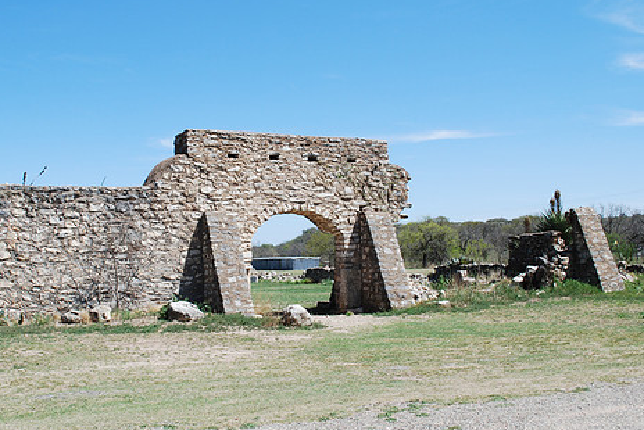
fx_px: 805
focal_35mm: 45
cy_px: 218
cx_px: 275
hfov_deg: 43.5
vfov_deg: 29.9
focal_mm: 24
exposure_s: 1/250
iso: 100
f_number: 8
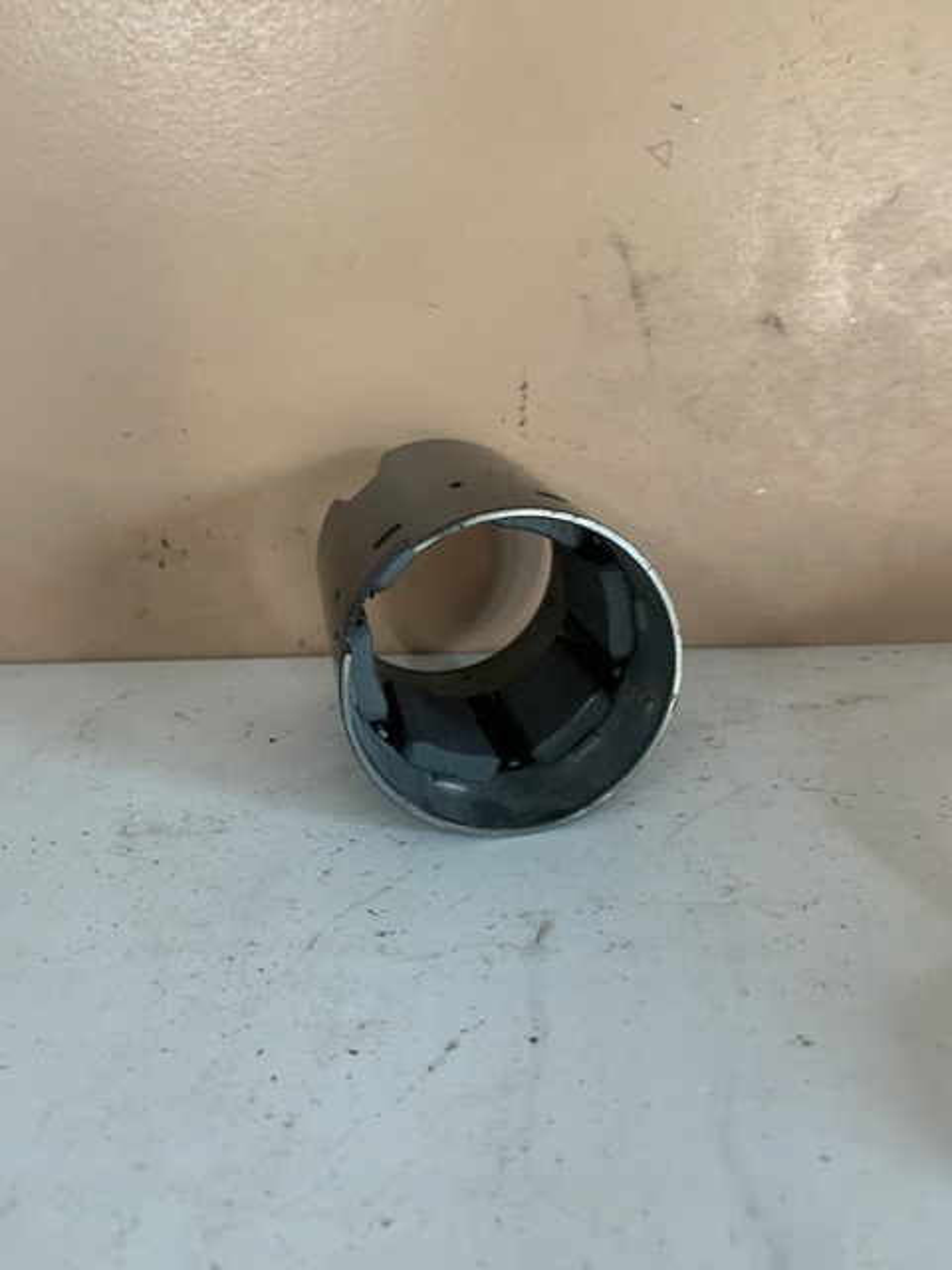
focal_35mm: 26
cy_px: 635
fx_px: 953
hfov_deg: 53.1
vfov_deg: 67.3
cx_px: 476
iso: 250
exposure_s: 1/60
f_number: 1.8
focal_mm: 4.25
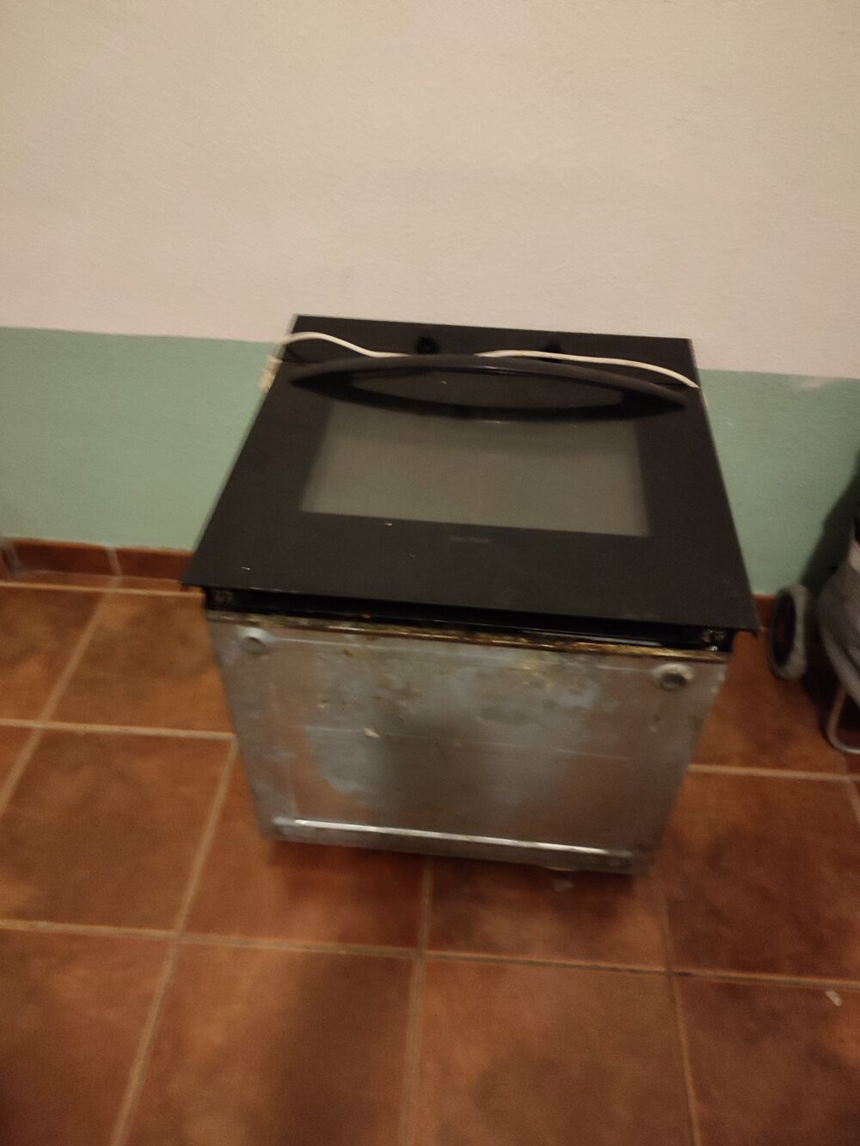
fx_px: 795
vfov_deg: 71.6
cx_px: 430
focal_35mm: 24
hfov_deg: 56.8
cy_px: 573
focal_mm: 5.89
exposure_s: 1/17
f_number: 1.89
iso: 2200
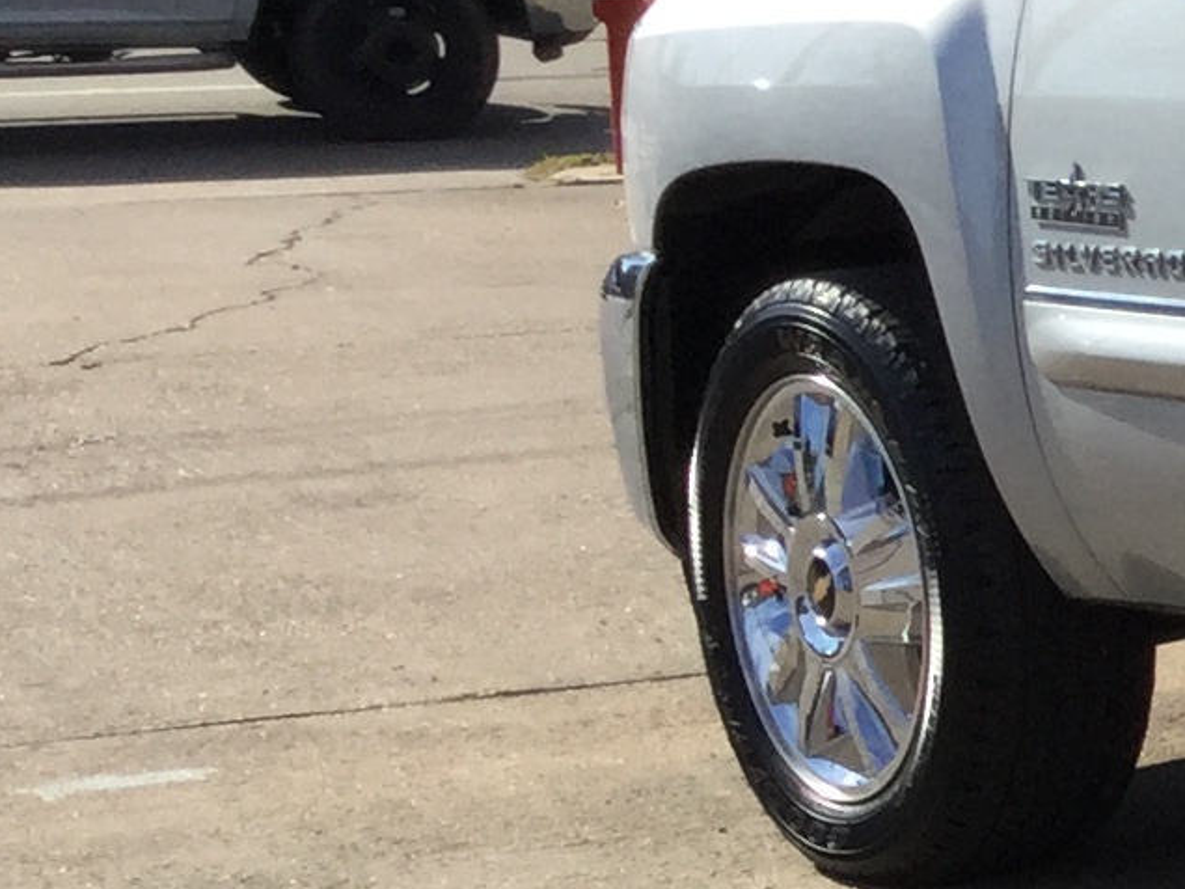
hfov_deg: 10.5
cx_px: 2931
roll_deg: -1.2
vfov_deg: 9.3
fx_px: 5443
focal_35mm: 159
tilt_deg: -7.5
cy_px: 486
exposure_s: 1/1148
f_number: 2.4
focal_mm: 3.3
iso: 25
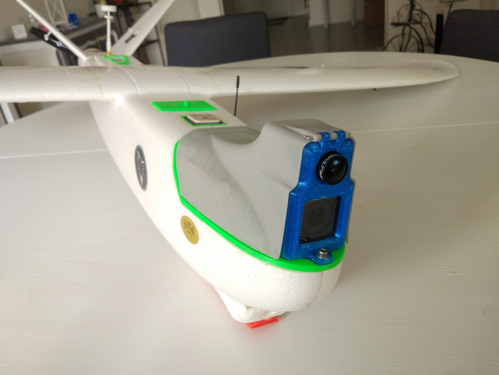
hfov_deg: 63.4
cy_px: 188
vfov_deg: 49.7
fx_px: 404
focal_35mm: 28
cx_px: 250
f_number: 2
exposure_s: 1/50
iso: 129
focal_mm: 4.26
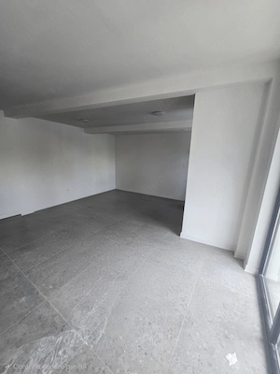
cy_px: 187
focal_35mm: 13
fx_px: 140
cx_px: 140
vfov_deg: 106.2
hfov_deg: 89.9
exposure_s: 1/50.3
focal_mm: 1.7
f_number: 2.2
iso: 50
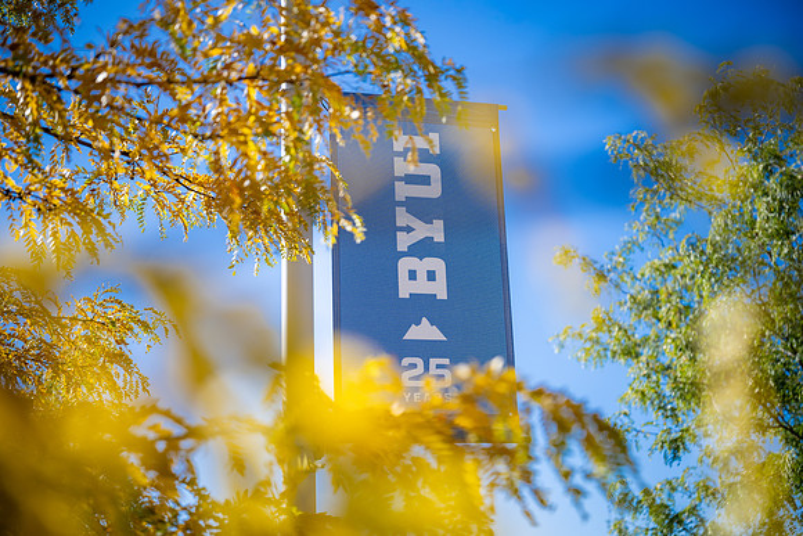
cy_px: 268
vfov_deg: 27.0
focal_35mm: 50
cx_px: 402
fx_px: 1115
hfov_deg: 39.6
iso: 100
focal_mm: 50
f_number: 2.8
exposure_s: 1/1000
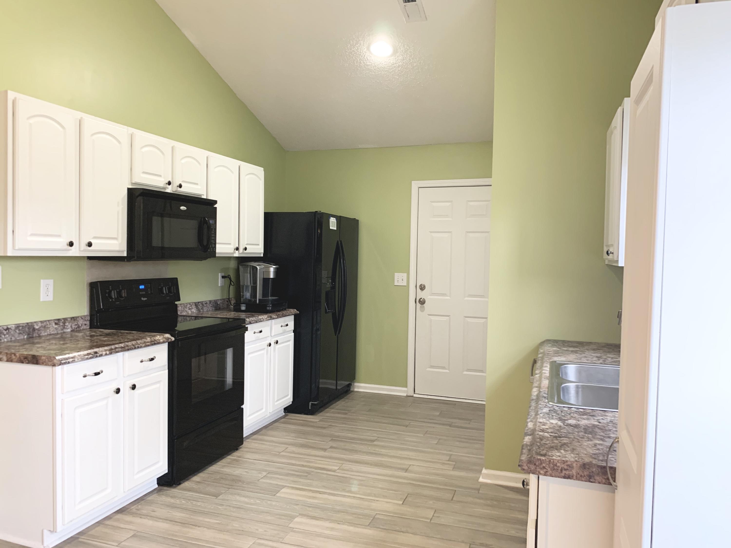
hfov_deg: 67.3
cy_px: 274
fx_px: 549
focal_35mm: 26
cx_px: 366
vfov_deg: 53.1
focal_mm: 4.25
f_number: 1.8
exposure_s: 1/60
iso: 200
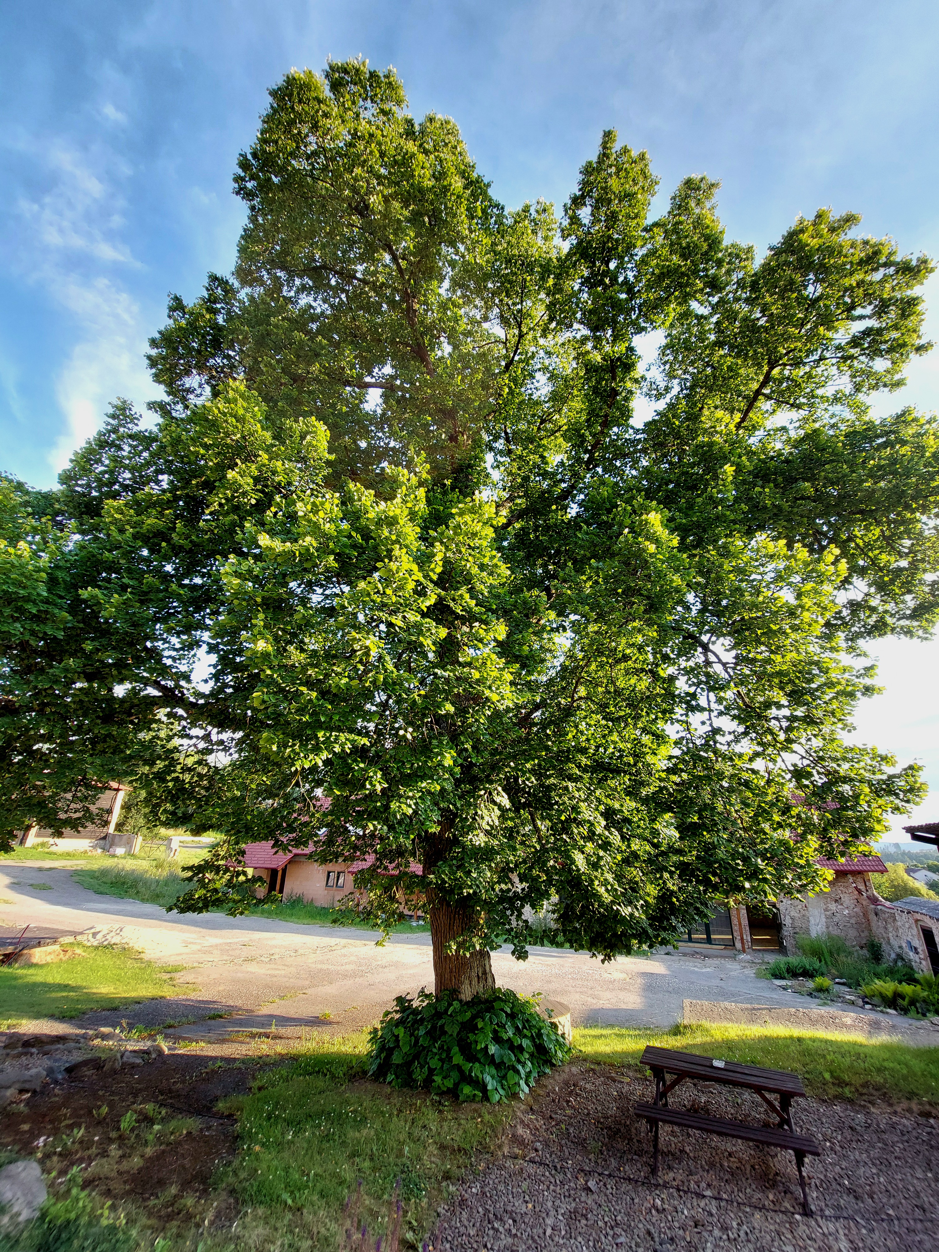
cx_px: 470
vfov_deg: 106.2
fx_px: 470
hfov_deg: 89.9
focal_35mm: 13
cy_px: 626
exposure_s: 1/130
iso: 50
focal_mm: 1.74
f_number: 2.2
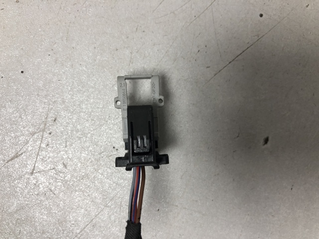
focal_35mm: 28
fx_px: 258
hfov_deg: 63.4
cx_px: 160
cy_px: 120
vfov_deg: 49.7
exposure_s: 1/33
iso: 32
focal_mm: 4
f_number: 1.8
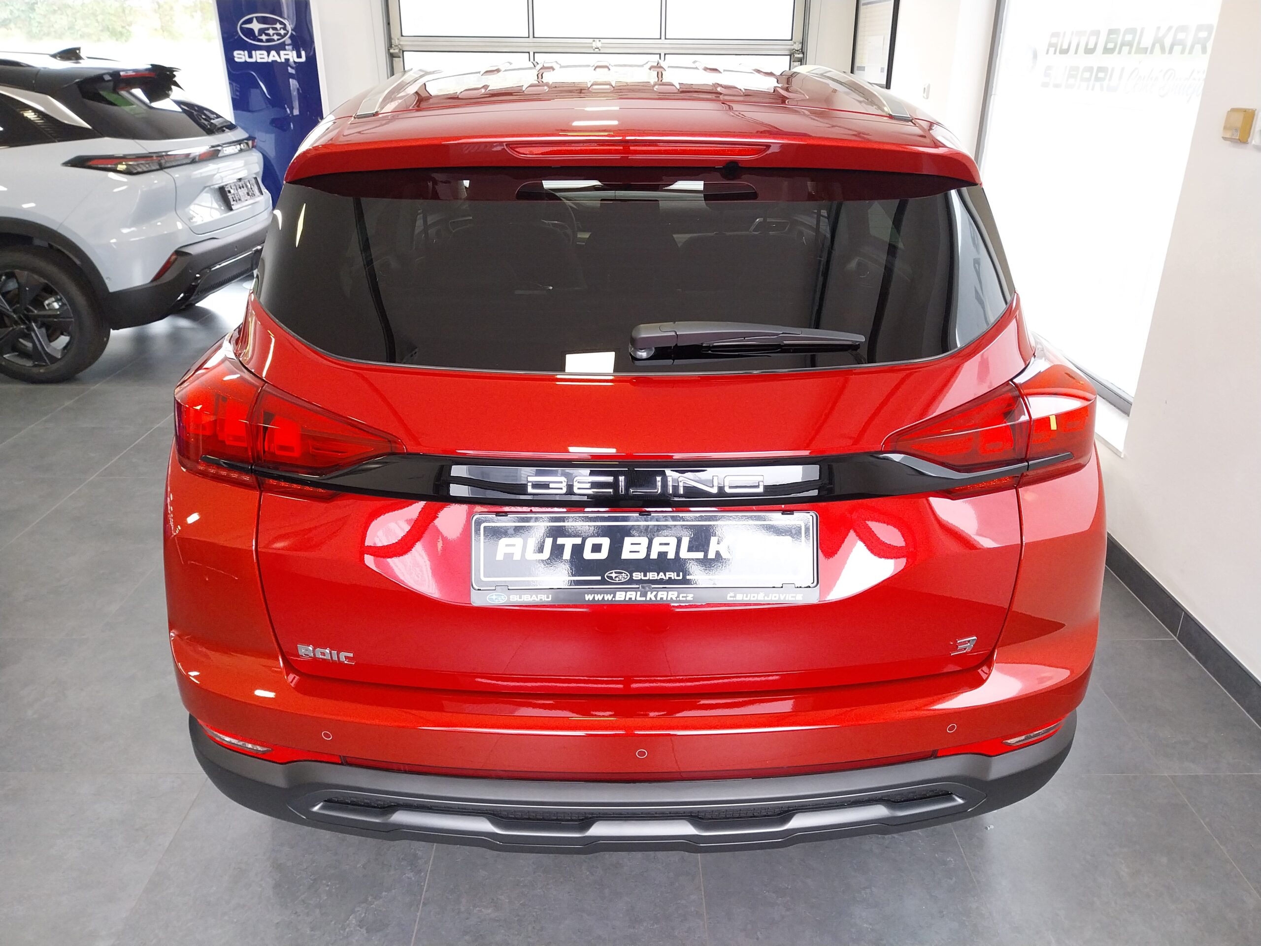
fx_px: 947
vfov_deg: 53.1
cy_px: 473
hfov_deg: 67.3
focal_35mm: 26
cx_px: 630
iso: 125
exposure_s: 1/50
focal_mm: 4
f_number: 1.8
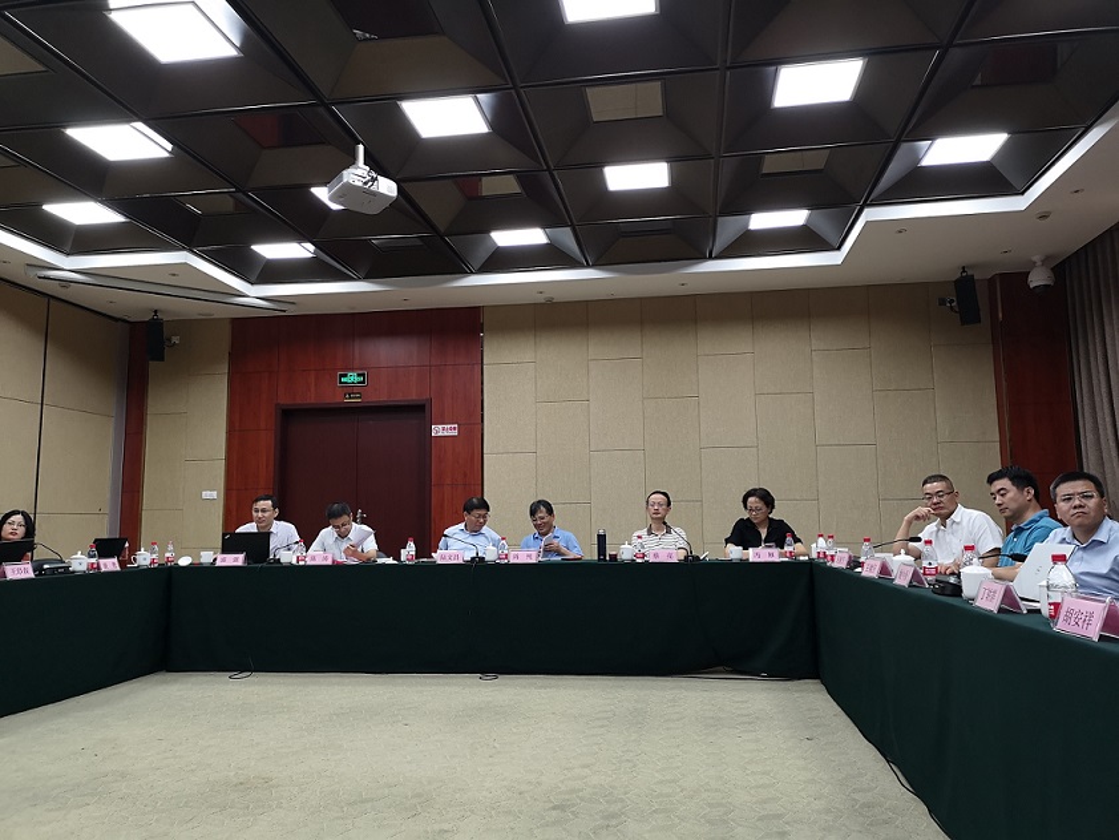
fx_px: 873
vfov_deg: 51.4
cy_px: 420
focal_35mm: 27
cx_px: 560
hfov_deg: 65.3
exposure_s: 1/50
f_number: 1.8
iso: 200
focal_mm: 3.95
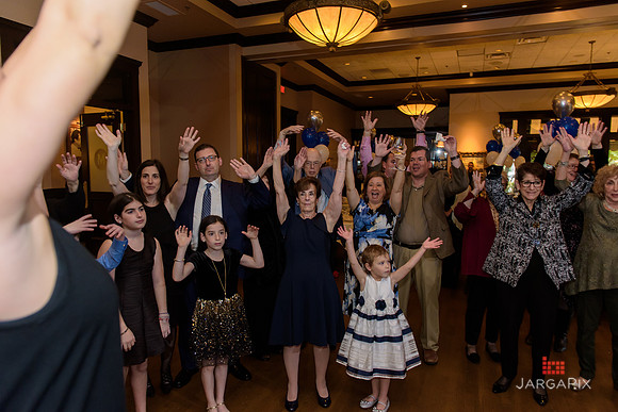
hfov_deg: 73.7
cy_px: 206
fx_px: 412
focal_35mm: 24
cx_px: 309
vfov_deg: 53.2
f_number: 3.2
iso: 1600
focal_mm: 24
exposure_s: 1/125
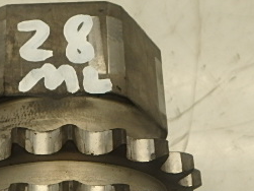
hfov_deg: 24.4
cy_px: 152
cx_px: 53
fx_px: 579
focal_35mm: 79
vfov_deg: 18.5
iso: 200
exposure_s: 1/40
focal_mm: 5.6
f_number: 4.7
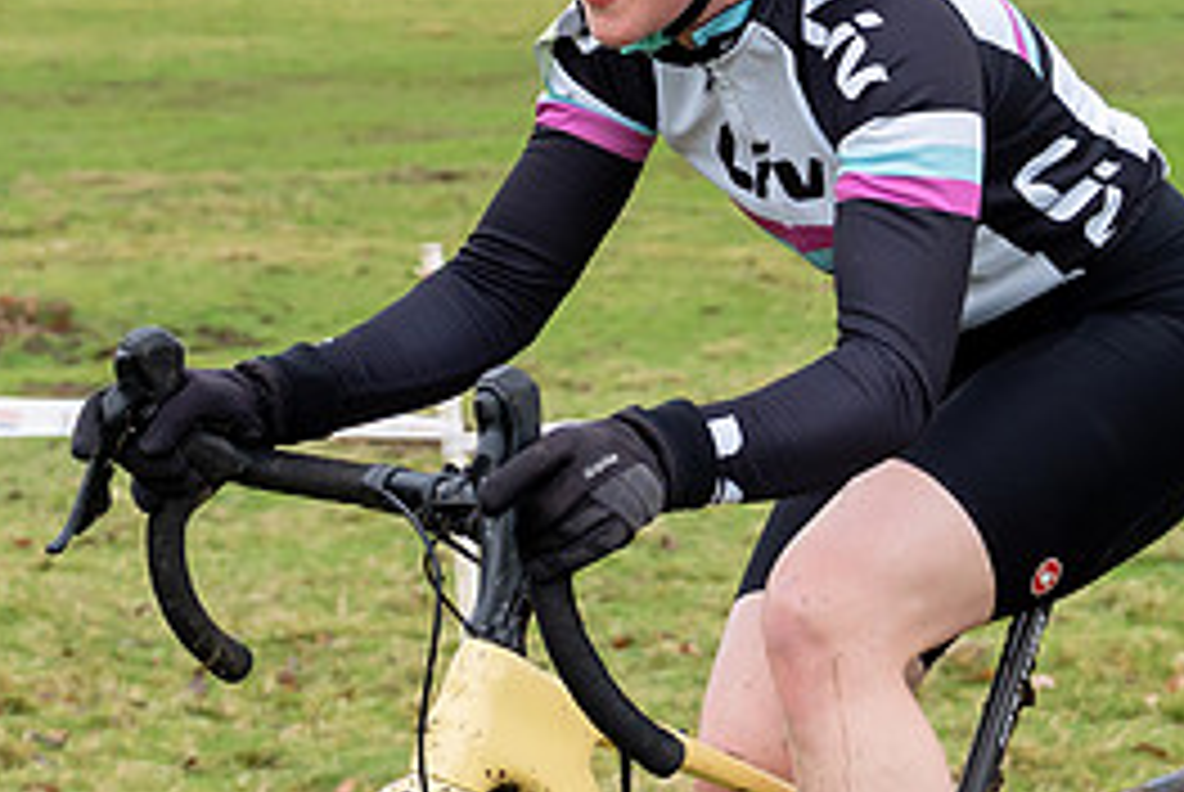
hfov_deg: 14.0
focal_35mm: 146
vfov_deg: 9.4
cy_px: -6
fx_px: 4807
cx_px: 724
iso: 400
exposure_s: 1/640
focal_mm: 35
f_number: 3.5
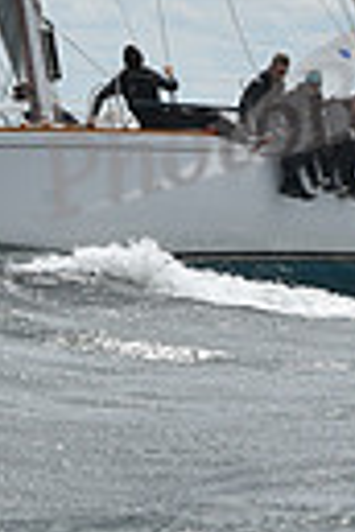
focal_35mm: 414
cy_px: -462
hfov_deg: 3.3
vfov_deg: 4.9
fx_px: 6123
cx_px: -171
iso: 320
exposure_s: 1/1250
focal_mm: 92
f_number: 10
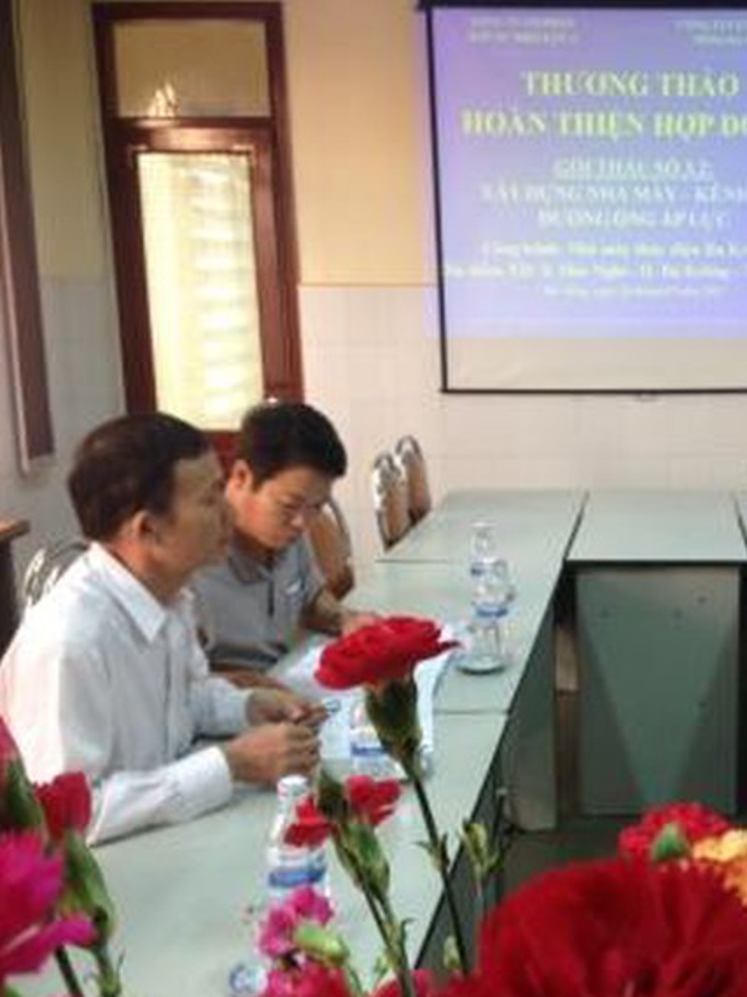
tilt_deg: -11.1
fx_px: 1296
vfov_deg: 42.1
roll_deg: -2.4
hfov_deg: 30.8
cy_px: 508
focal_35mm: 45
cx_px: 666
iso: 50
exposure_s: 1/20
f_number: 2.4
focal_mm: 4.12
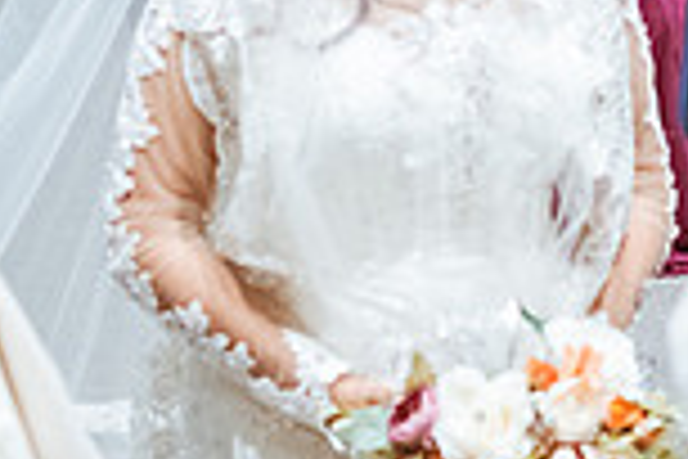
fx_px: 2542
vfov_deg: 10.2
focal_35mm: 133
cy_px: -56
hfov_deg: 15.4
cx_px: 315
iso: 1250
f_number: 1.8
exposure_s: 1/500
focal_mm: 35
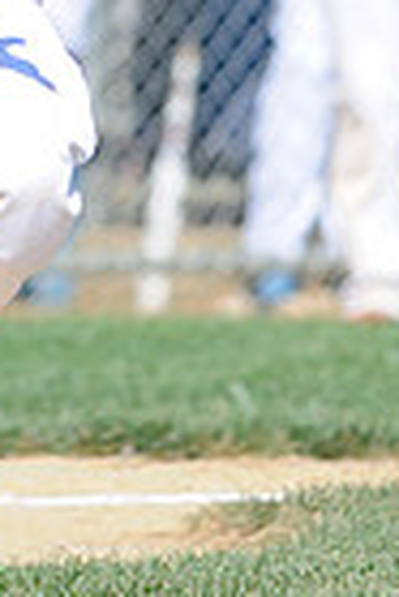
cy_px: -275
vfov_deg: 1.4
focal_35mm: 1454
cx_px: -144
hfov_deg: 0.9
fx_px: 24111
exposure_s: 1/1250
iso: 200
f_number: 4
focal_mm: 300
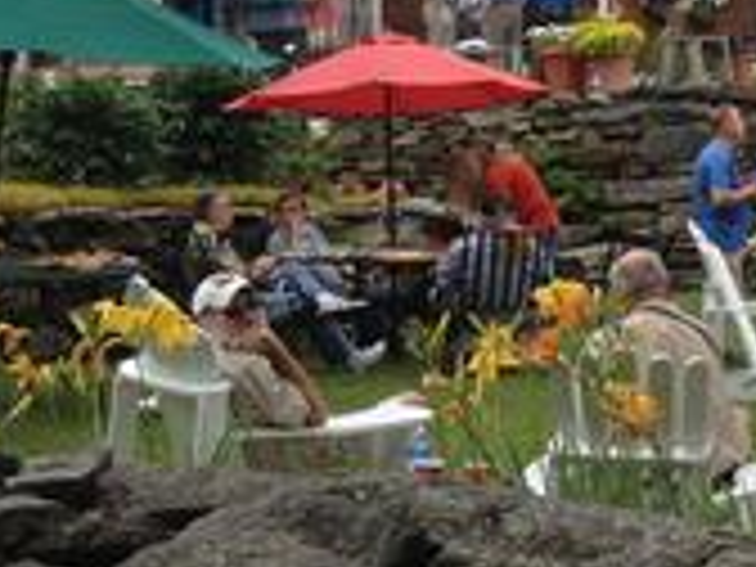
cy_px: 16
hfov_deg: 18.2
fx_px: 2271
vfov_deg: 14.0
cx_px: 819
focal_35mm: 104
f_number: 2.4
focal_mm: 4.28
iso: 50
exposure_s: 1/141
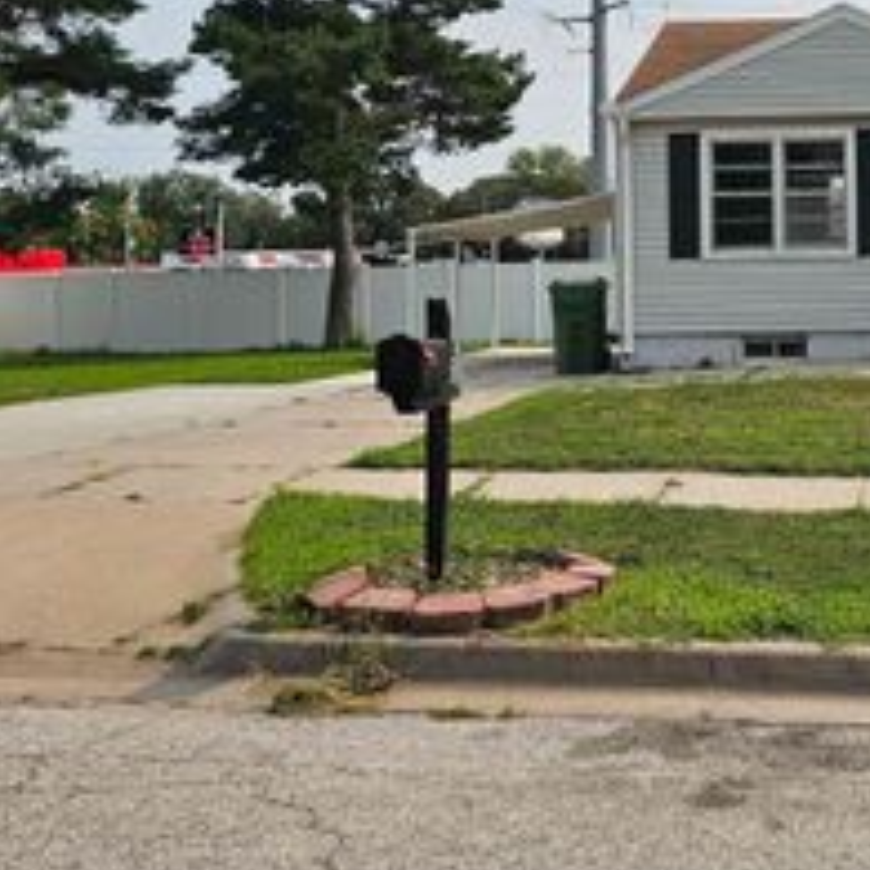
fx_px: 1479
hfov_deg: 30.9
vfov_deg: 31.9
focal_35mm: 52
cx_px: 821
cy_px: 176
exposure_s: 1/1686
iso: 10
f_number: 1.7
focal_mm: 6.3
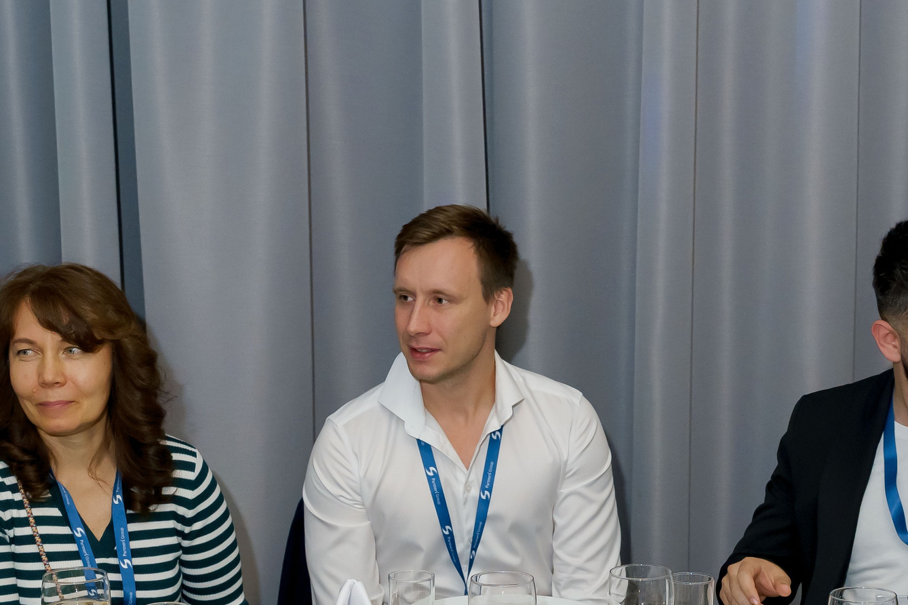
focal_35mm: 74
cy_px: 455
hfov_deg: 27.3
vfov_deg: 18.3
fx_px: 1866
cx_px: 491
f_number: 5.6
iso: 3200
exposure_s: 1/125
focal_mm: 36
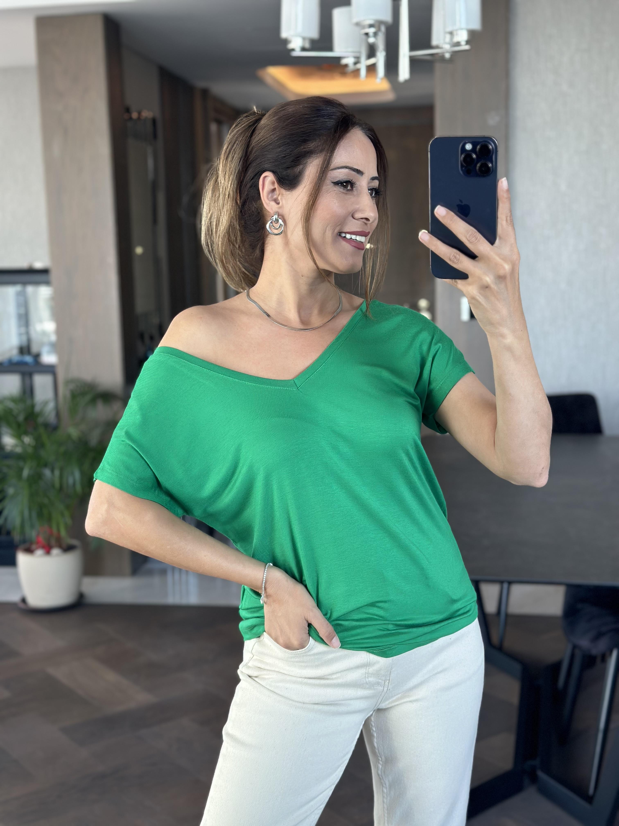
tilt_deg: -15.3
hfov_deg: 30.3
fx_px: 1144
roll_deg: +2.4
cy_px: 413
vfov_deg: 39.7
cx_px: 310
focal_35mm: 48
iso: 125
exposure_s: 1/68
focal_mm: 6.86
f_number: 1.78
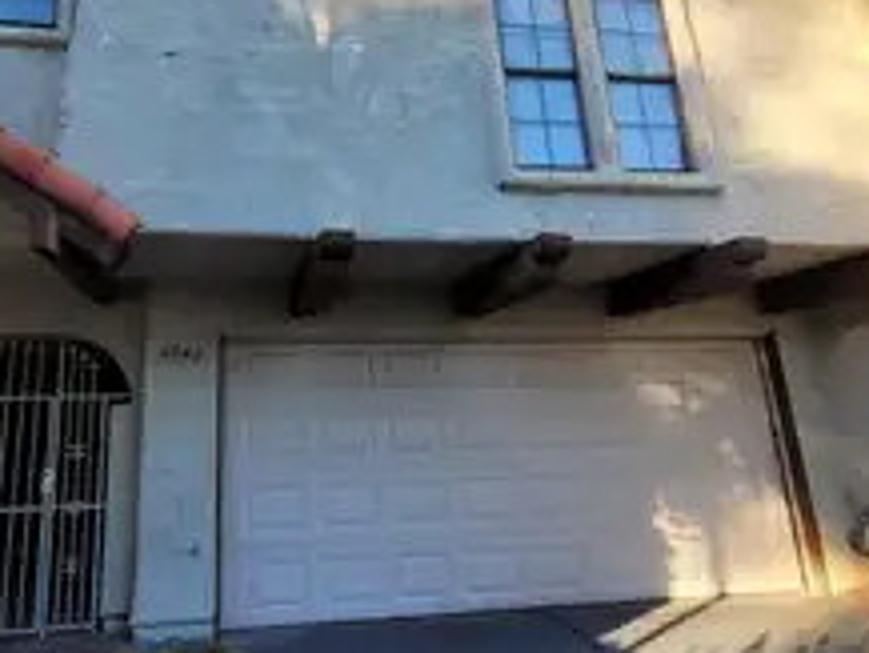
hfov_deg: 70.2
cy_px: 236
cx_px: 316
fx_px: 603
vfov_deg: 56.0
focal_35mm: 24
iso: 64
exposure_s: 1/286
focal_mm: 2.2
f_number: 2.2
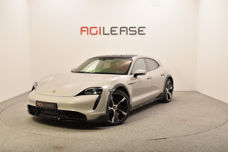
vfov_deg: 34.2
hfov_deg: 49.5
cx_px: 114
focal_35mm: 39
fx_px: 247
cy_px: 76
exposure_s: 1/200
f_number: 8
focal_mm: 26
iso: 100
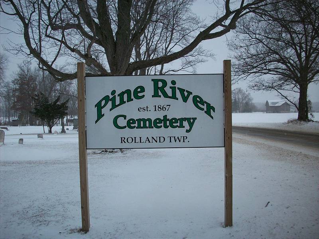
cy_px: 120
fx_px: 341
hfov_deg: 50.1
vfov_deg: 38.7
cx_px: 160
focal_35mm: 37
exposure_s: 1/306
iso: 80
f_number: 2.8
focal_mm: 6.2
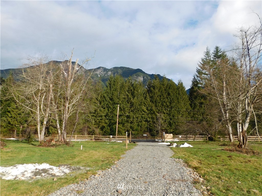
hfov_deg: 73.9
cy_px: 98
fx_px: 174
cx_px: 131
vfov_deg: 58.9
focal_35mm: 23
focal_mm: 4
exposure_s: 1/400
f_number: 6
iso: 125
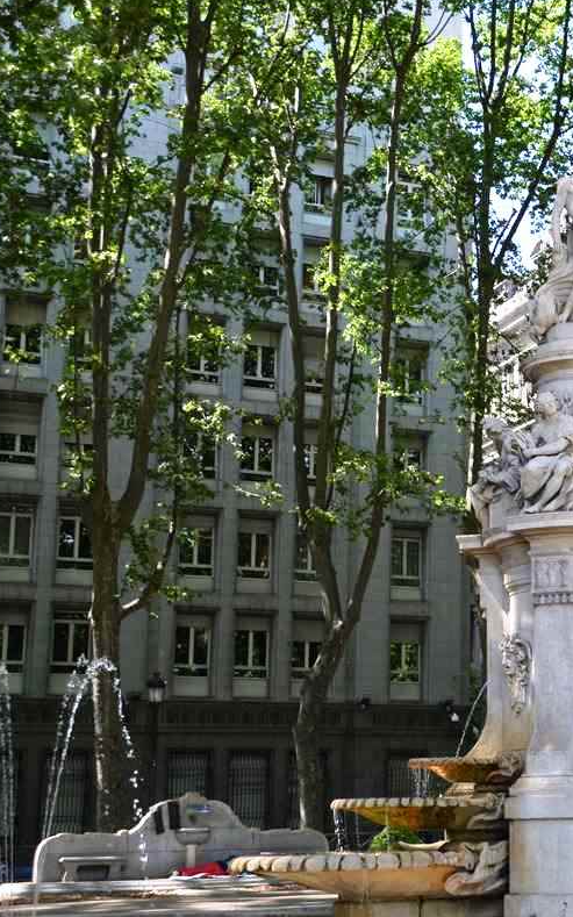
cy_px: 453
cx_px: 586
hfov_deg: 20.0
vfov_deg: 32.6
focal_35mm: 63
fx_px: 1569
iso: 100
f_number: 4
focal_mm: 27
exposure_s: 1/200
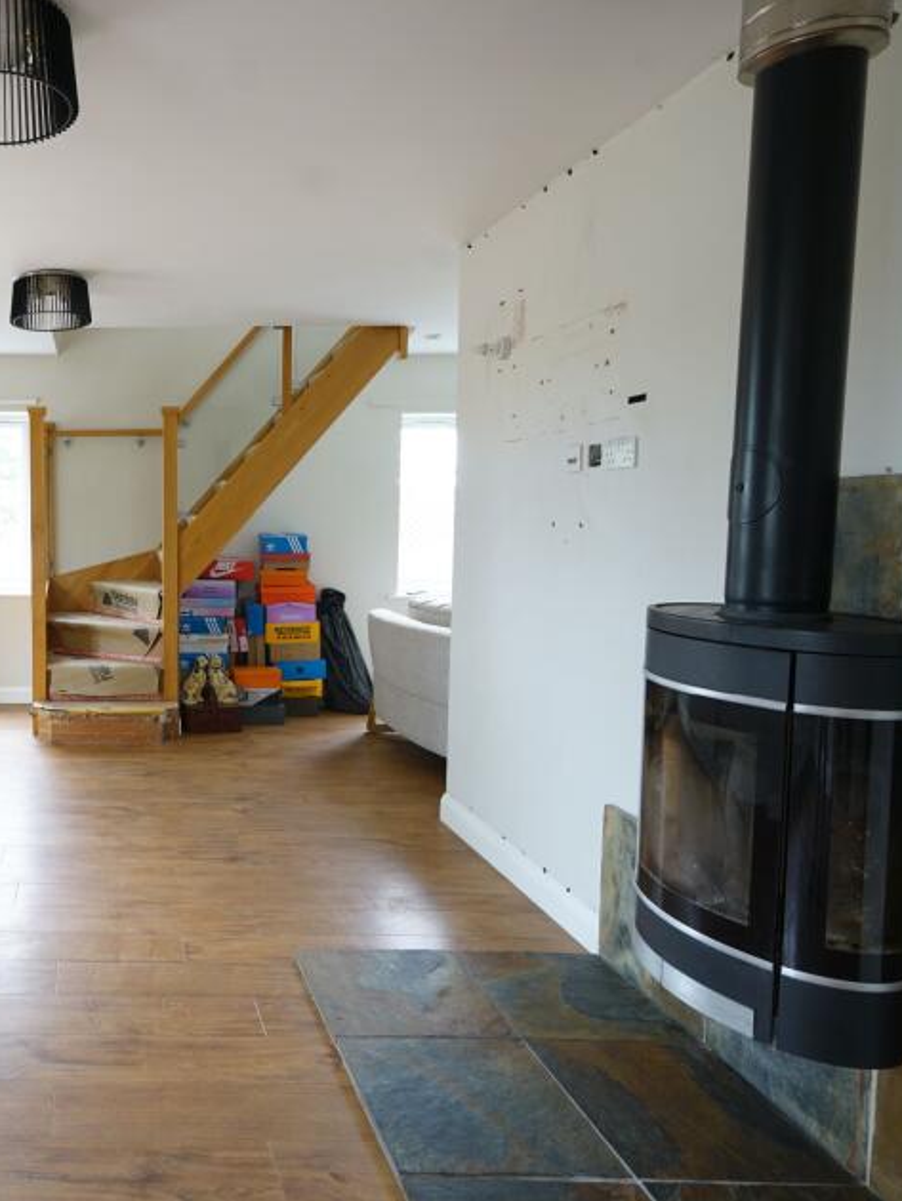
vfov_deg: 69.3
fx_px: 868
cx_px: 71
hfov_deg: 48.4
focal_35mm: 25
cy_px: 573
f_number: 5
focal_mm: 16
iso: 500
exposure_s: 1/30
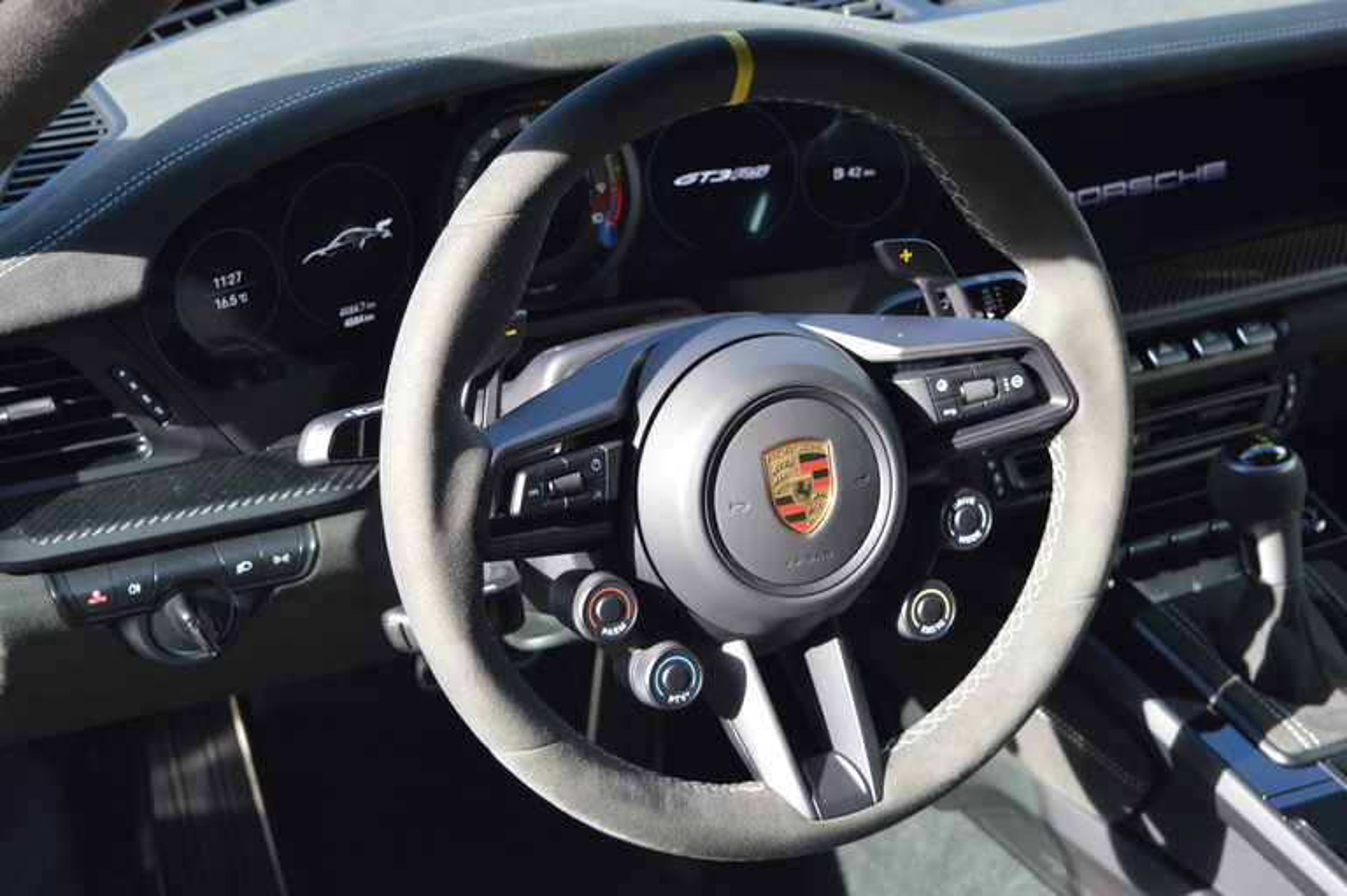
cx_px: 674
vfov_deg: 22.6
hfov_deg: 33.4
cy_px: 448
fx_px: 2243
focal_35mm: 60
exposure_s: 1/125
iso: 280
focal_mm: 40
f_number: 5.6
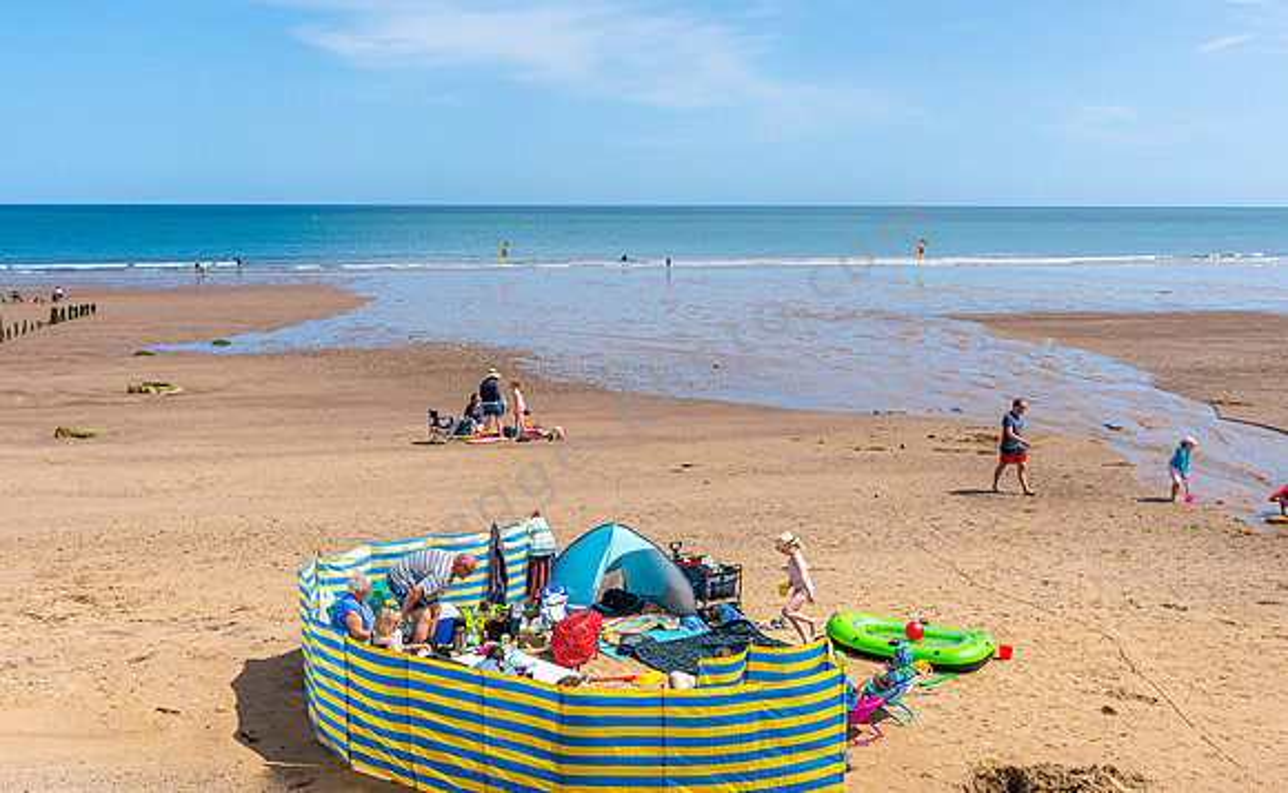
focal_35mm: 38
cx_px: 654
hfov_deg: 51.3
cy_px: 423
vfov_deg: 33.0
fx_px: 1340
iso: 200
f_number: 4.5
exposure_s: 1/2500
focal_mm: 24
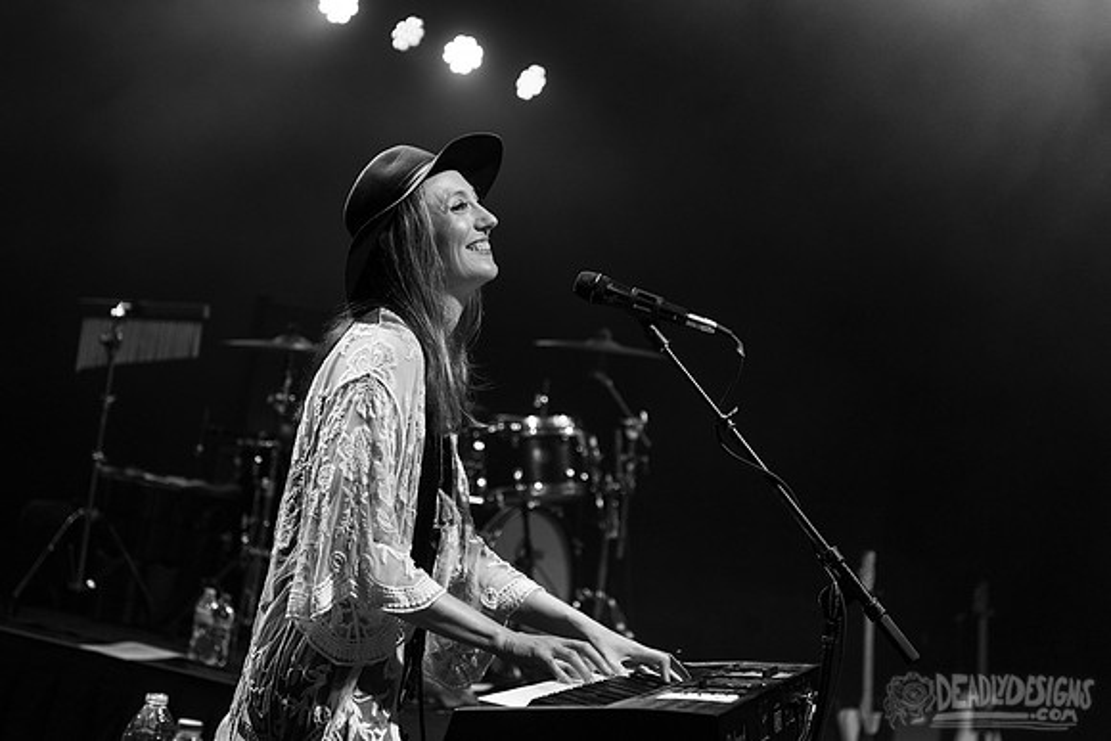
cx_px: 535
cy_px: 332
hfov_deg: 26.2
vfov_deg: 17.6
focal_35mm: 77
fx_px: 2387
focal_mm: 70
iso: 2500
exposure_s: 1/500
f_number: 3.5
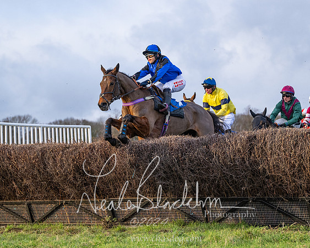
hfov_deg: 18.2
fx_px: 968
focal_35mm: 105
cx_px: 143
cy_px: 124
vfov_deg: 14.6
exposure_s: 1/2500
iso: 800
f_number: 2.8
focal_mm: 70
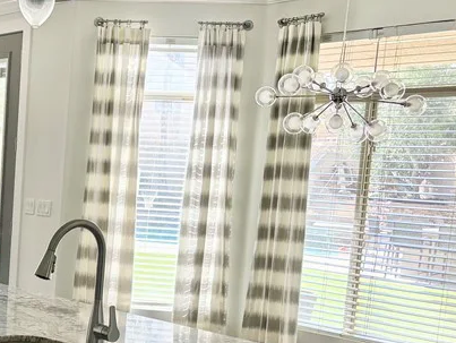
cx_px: 3
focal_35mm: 66
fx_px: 870
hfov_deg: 27.7
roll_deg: -3.0
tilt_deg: -7.3
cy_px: 281
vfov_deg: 22.0
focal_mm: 5.96
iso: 50
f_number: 1.6
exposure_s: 1/288
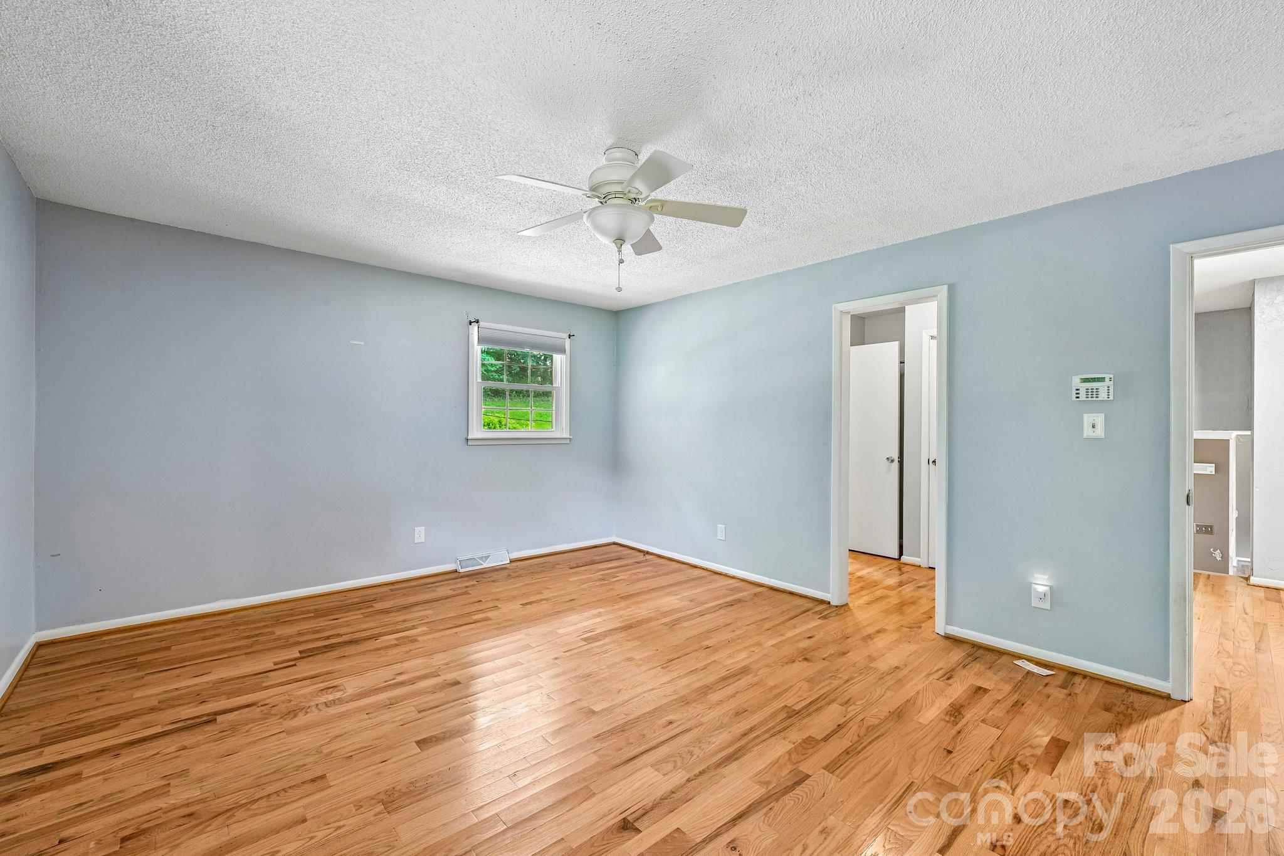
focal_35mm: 15
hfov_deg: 100.4
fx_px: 535
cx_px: 642
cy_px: 428
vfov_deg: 77.3
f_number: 8
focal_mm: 15
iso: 400
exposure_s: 1/2.5
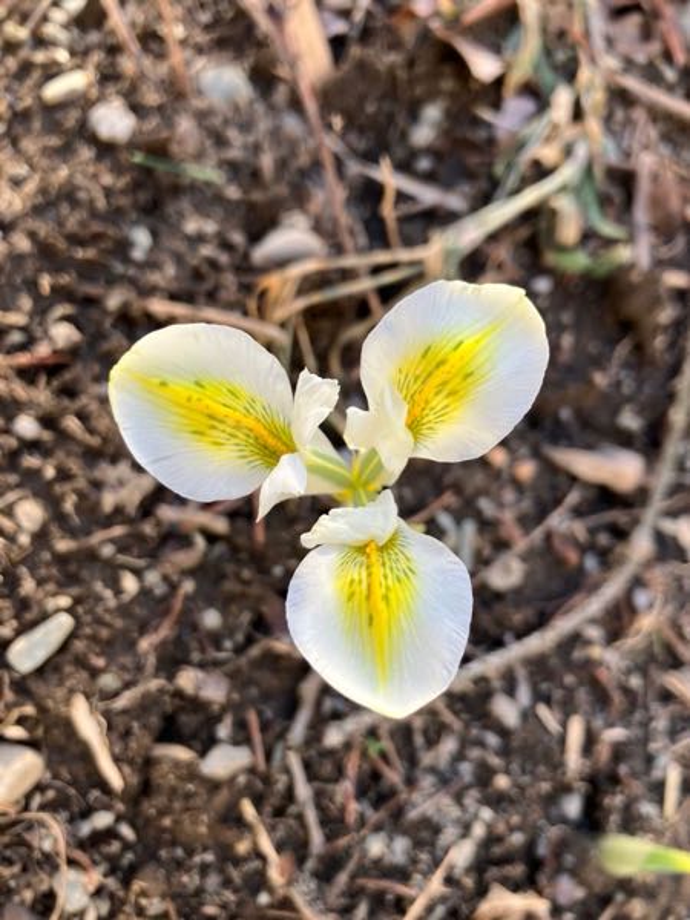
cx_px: 345
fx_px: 744
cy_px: 460
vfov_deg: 63.4
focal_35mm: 28
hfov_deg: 49.7
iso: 32
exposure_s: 1/121
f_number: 1.8
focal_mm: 3.99
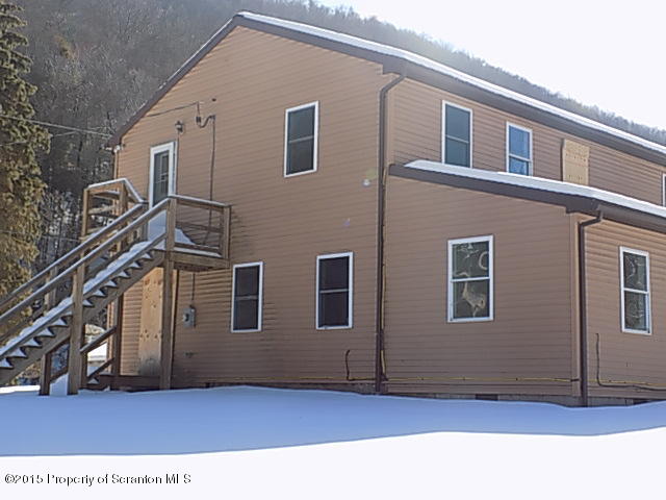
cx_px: 333
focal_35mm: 52
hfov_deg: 36.8
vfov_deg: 28.0
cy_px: 250
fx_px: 1000
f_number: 3.9
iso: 80
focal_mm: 9.3
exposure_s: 1/500
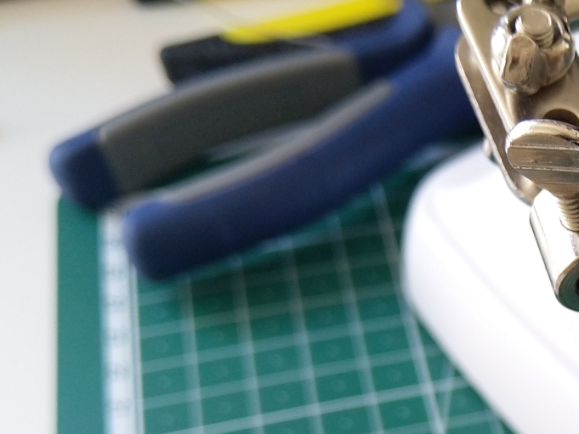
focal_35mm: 74
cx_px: 746
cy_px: 537
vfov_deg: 18.7
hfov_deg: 23.4
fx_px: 1238
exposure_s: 1/33
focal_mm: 4.28
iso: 100
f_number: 1.75
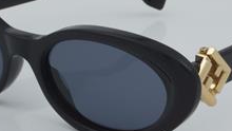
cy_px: 50
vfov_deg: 8.5
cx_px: 117
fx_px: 880
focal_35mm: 143
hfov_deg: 15.0
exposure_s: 1/4
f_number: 32
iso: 100
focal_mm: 50
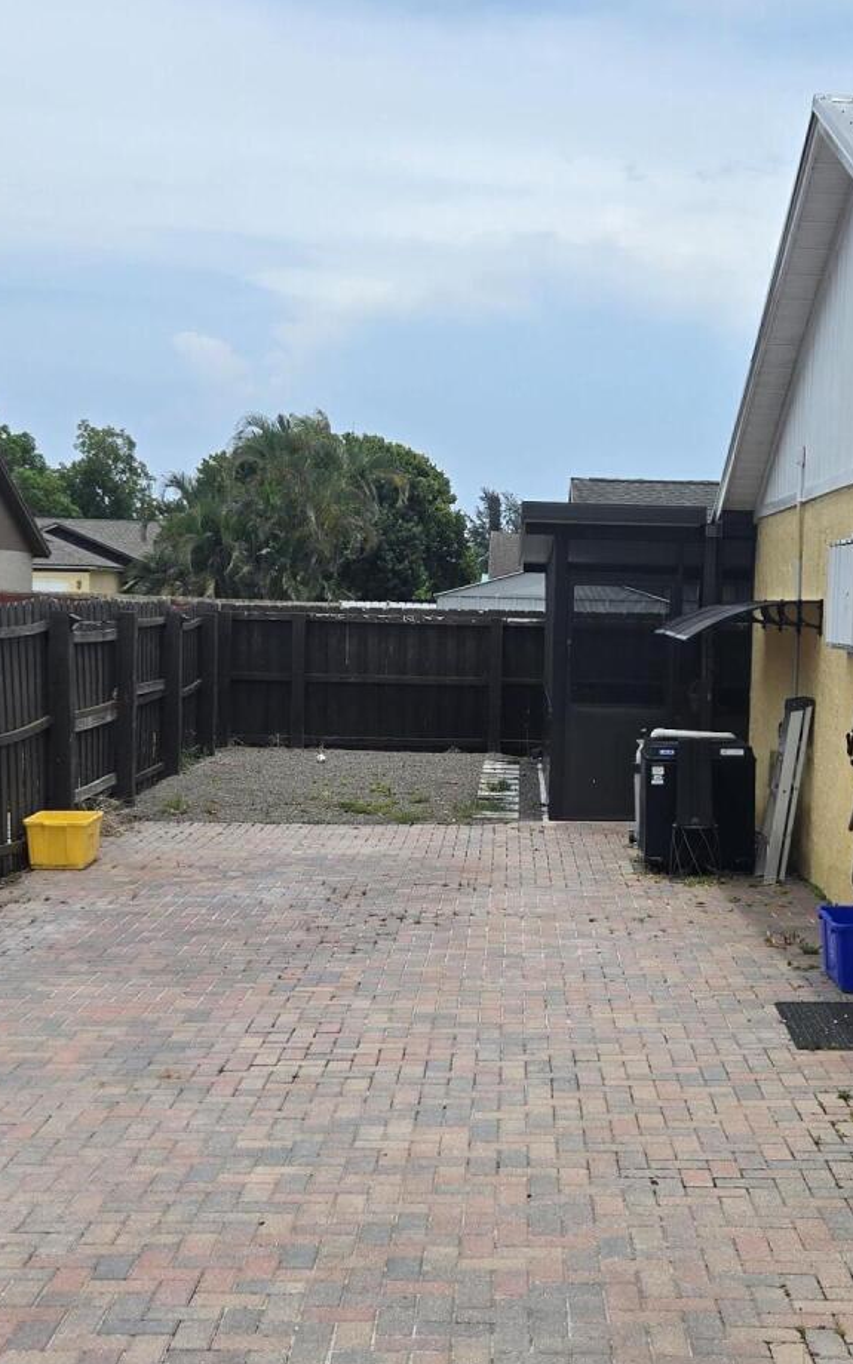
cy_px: 765
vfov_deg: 38.1
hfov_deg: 24.3
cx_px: 550
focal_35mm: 53
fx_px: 1971
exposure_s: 1/3050
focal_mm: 5.4
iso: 25
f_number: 1.8
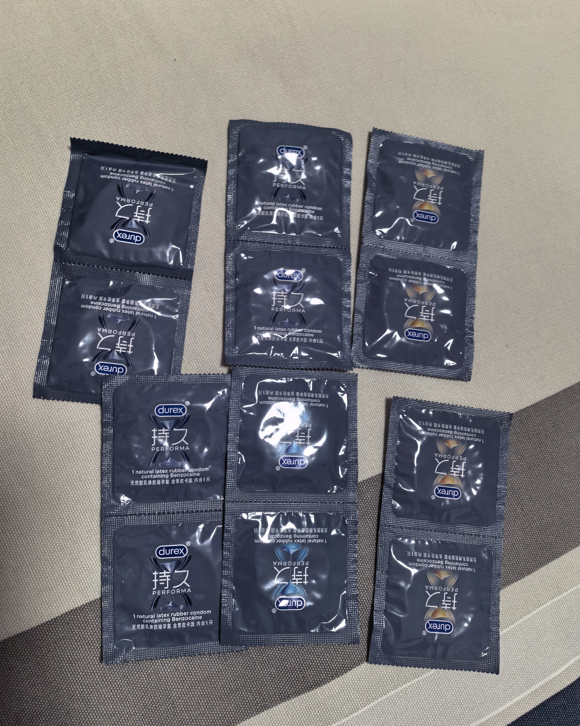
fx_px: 558
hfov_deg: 54.9
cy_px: 382
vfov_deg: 66.0
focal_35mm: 26
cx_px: 282
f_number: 2.8
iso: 64
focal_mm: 6.98
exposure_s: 1/50
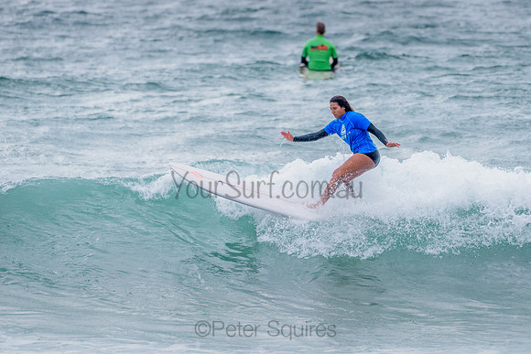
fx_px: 9044
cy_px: 166
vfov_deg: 2.2
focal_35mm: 613
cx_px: 326
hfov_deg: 3.4
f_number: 5.6
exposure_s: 1/2000
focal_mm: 500
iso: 500
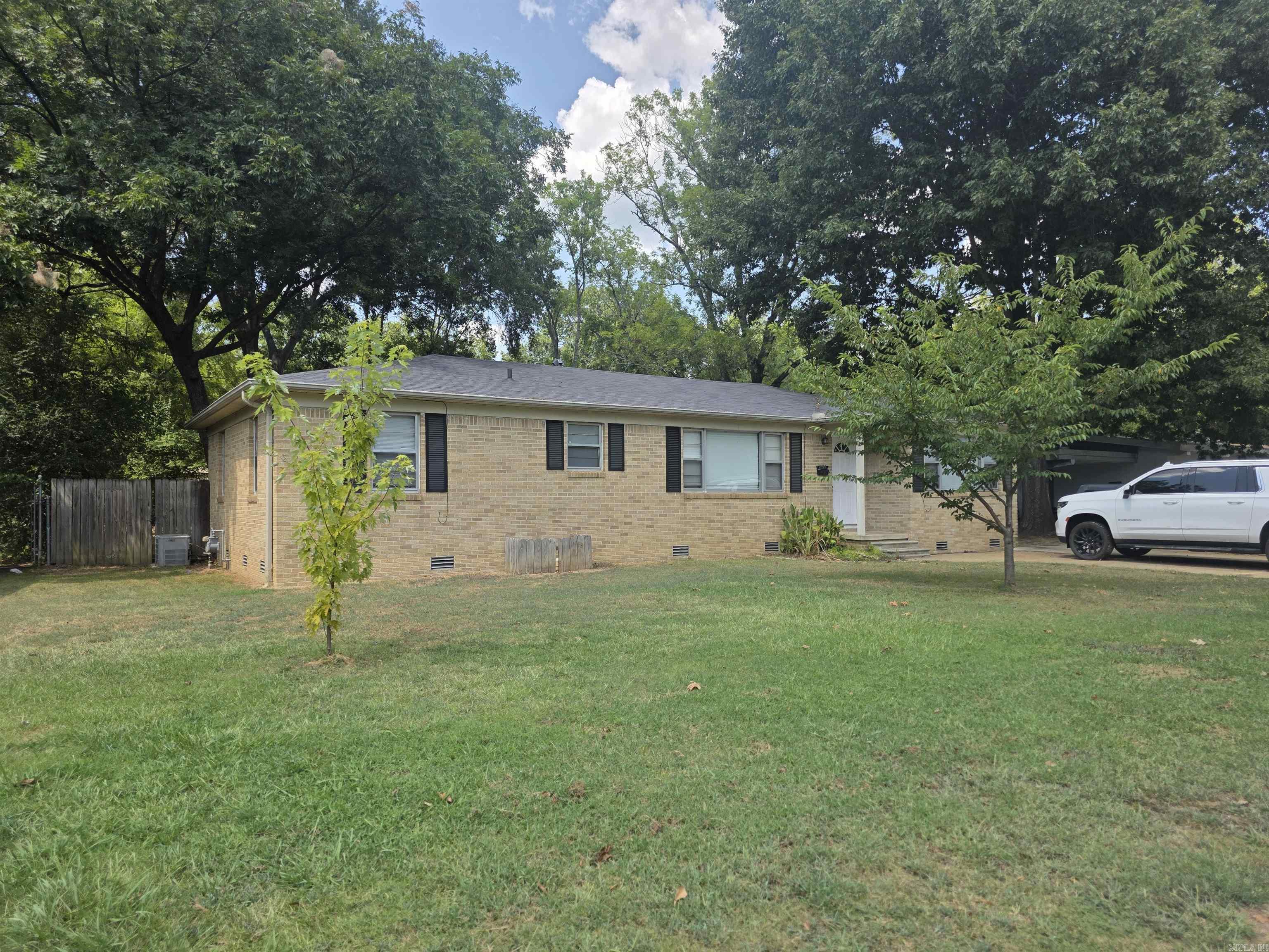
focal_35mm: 23
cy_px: 476
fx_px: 843
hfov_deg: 73.9
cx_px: 634
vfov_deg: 58.9
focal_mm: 6.3
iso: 80
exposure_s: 1/2797
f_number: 1.7
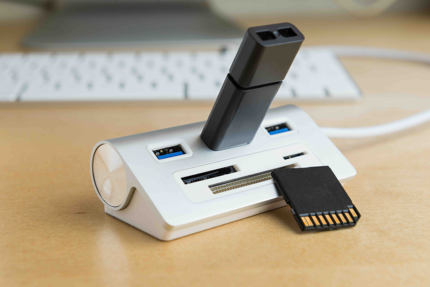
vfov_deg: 19.5
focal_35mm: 70
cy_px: 144
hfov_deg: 28.8
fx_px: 836
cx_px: 215
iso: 100
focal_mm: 70
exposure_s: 1/10
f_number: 9
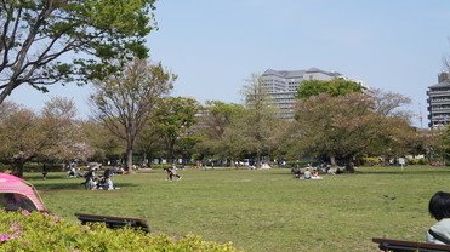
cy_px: 82
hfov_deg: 34.3
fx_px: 727
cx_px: 187
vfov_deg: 19.6
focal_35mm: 61
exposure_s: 1/500
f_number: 8
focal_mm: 32
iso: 200
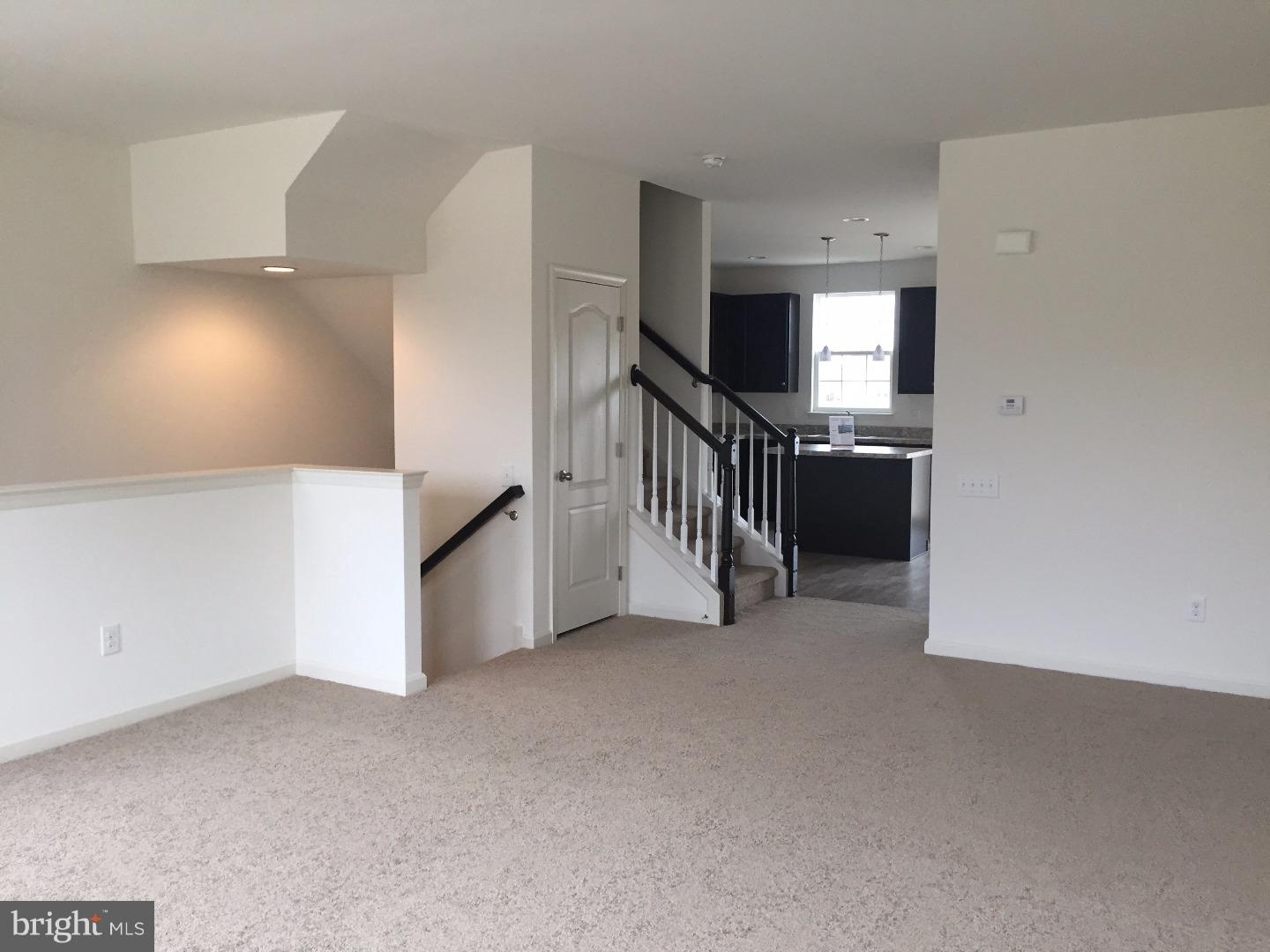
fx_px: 1064
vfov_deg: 48.2
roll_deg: -0.7
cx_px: 635
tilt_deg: -5.5
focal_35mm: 29
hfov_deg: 61.7
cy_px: 476
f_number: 2.2
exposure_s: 1/30
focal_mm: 4.15
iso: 50
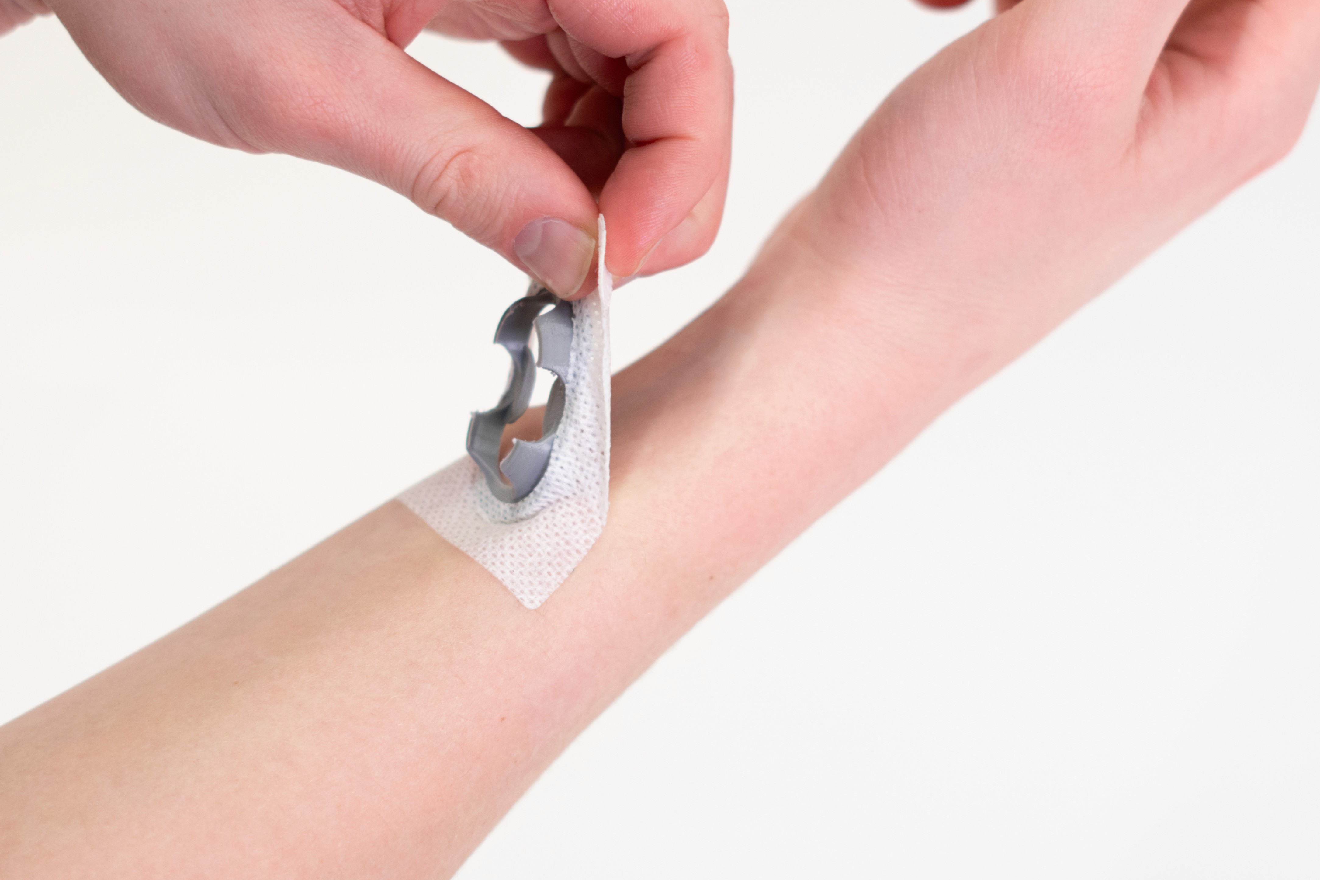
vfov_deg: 12.8
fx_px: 3923
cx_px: 768
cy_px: 409
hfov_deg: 19.1
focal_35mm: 107
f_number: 2.2
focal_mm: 50
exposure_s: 1/160
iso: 400
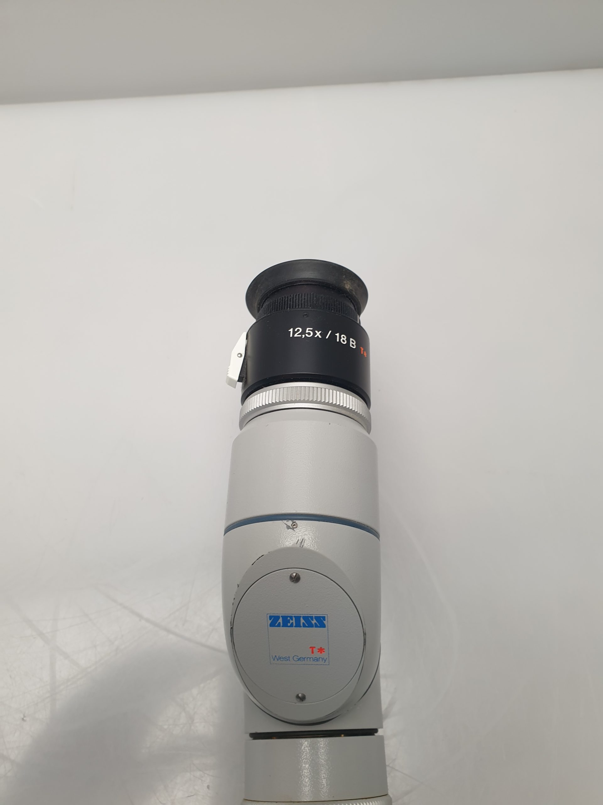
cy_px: 402
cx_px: 302
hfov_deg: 53.1
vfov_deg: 67.3
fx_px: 604
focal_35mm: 26
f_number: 2.4
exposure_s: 1/50
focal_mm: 4.3
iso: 64
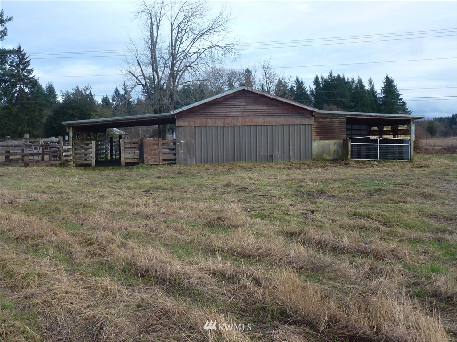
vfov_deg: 35.1
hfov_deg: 45.8
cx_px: 228
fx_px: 541
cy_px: 171
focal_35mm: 41
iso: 100
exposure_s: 1/200
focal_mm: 7.4
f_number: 3.9
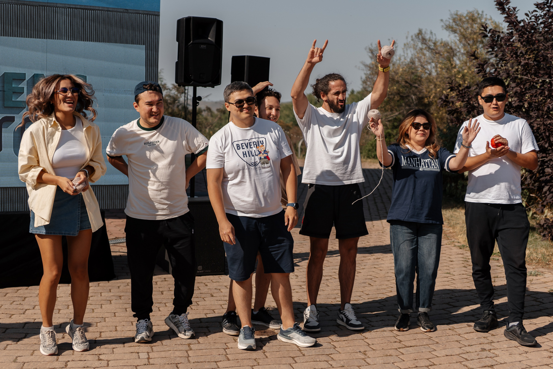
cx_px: 263
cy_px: 163
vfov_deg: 25.6
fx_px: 809
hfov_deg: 37.7
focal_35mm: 53
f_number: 2.8
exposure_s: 1/2500
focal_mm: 45
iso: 100
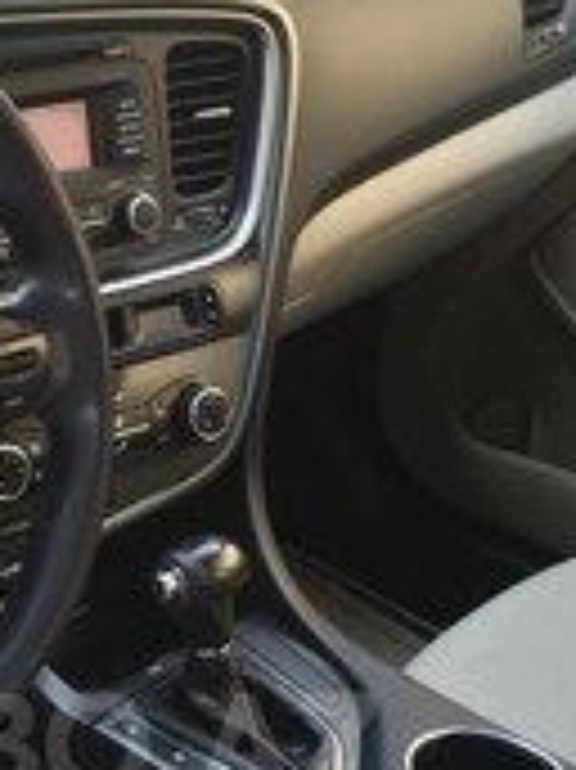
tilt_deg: -38.4
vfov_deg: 22.5
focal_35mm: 84
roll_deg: -8.7
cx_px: 32
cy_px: 743
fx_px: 1866
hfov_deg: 17.2
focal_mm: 4.15
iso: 32
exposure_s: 1/50
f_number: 2.2
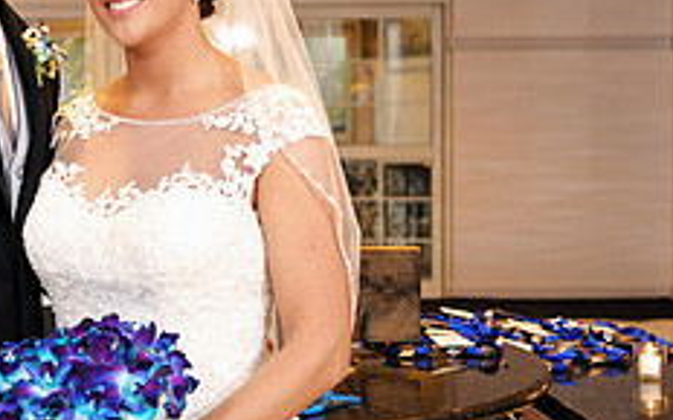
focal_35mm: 89
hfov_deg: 22.7
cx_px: 55
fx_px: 1632
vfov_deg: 14.6
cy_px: 110
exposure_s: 1/200
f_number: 3.2
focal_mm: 35
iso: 2500
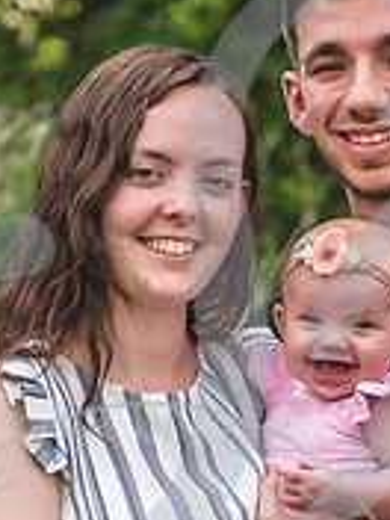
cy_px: 452
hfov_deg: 8.6
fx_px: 2584
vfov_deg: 11.4
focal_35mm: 172
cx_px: 284
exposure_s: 1/640
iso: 100
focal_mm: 70
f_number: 2.8
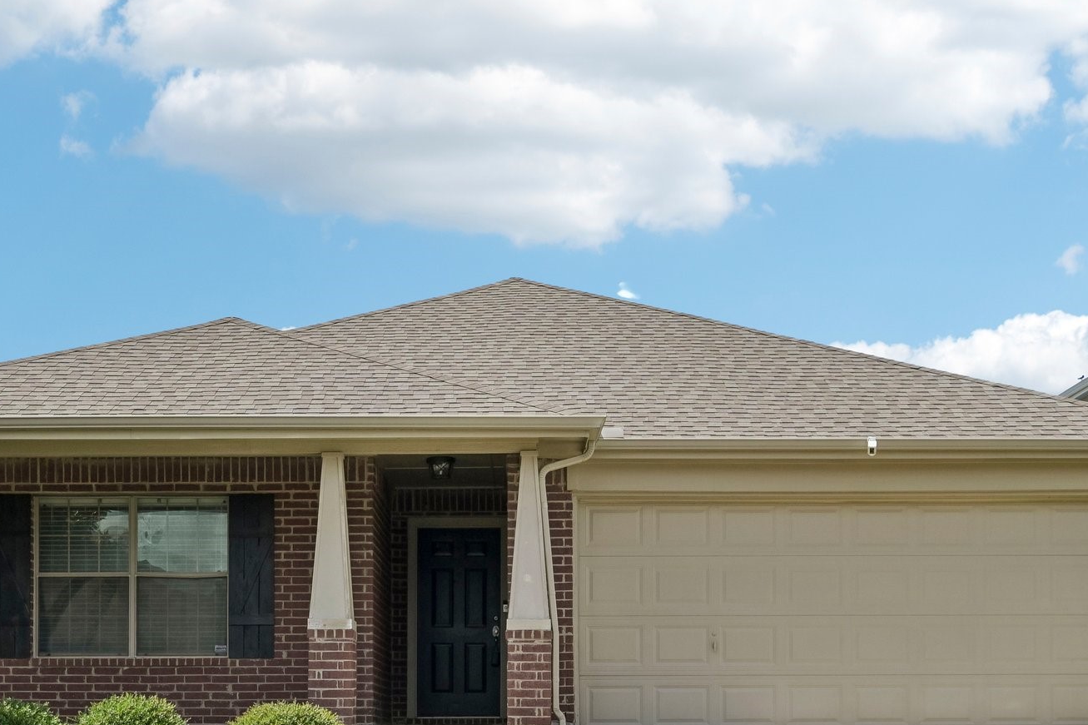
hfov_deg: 41.9
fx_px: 1420
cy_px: 560
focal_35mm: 47
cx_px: 509
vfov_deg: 28.2
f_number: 8
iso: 400
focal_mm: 30
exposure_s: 1/1000
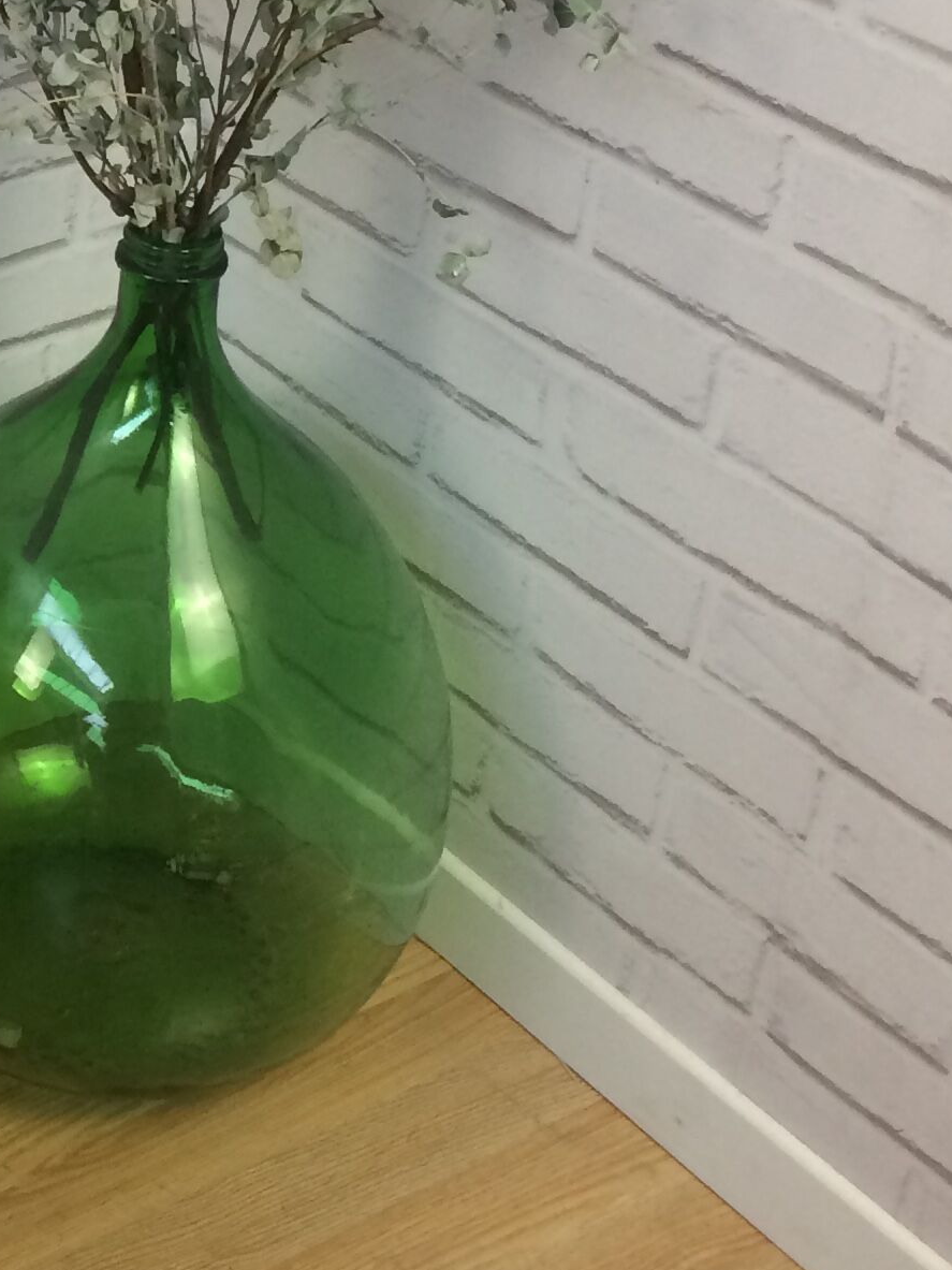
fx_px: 2934
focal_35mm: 80
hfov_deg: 17.3
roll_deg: +1.8
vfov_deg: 24.1
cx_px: -297
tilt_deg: -34.0
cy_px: 298
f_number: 2.2
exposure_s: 1/33
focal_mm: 4.15
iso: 50
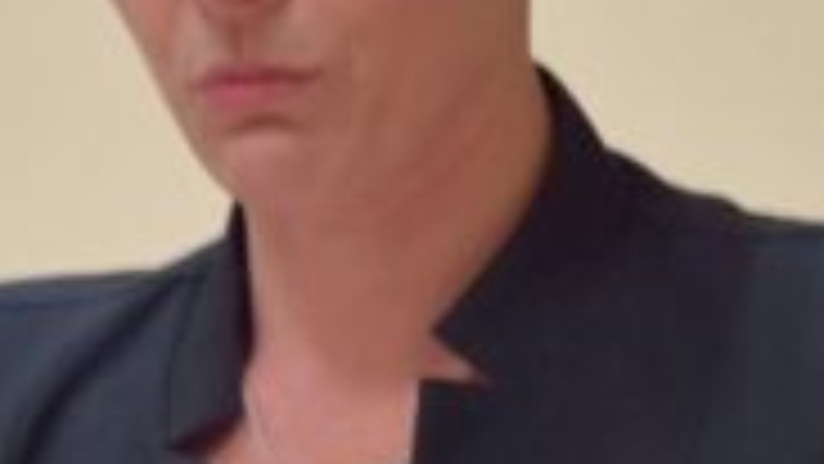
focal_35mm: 694
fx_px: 15170
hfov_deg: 3.1
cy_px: 414
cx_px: 459
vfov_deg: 1.8
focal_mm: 105
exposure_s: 1/60
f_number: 5.6
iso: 800
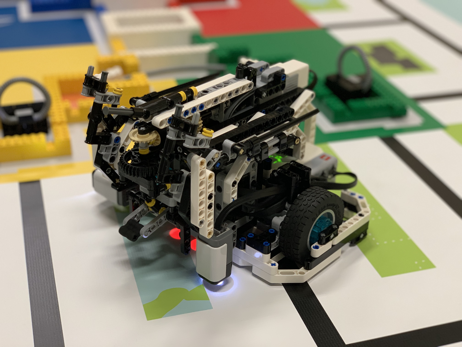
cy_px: 174
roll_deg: -2.8
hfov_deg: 36.8
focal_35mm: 52
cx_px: 231
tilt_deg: -31.0
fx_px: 694
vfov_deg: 28.0
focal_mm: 6
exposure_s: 1/60
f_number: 2.4
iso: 160
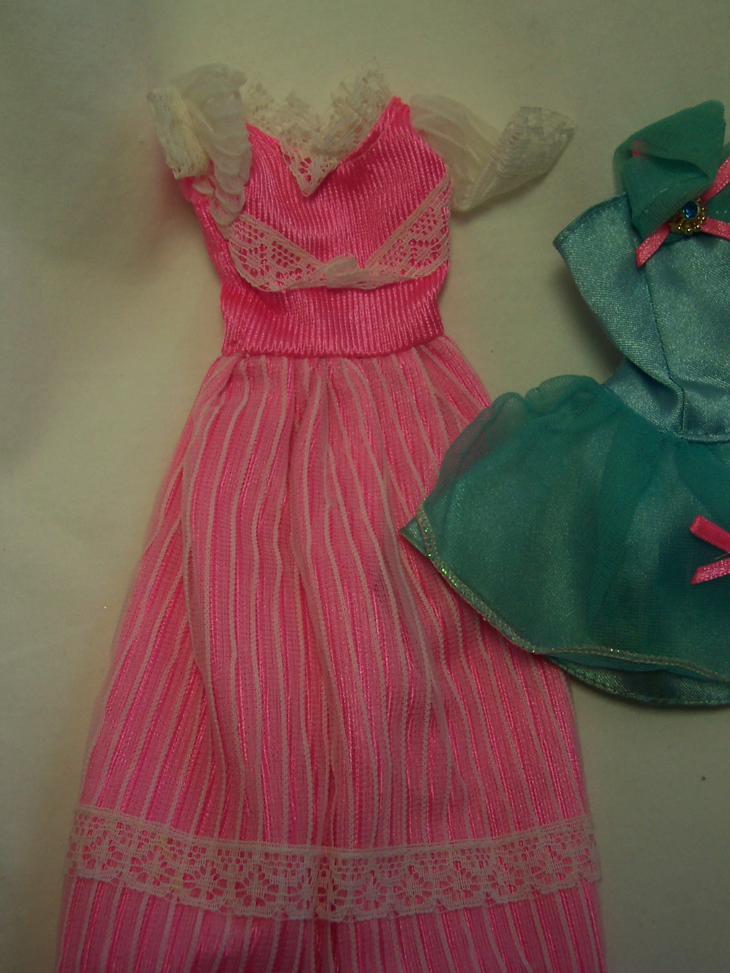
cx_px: 365
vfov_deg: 50.1
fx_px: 1040
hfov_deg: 38.7
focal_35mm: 37
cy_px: 486
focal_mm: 5.6
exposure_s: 1/125
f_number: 2.8
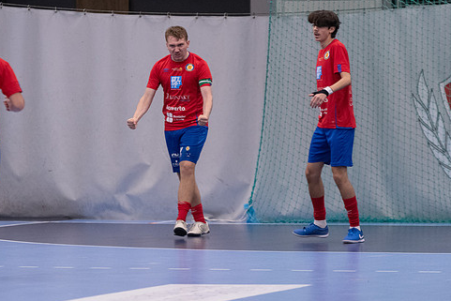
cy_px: 124
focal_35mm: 362
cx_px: 192
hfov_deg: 5.7
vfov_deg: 3.8
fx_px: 4536
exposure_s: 1/640
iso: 4000
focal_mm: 200
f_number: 3.2
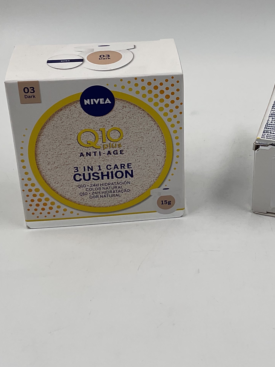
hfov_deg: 23.8
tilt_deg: -29.3
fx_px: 646
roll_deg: -0.7
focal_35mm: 61
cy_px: 122
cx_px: 204
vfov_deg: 31.4
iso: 16
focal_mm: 3
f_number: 1.8
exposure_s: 1/307
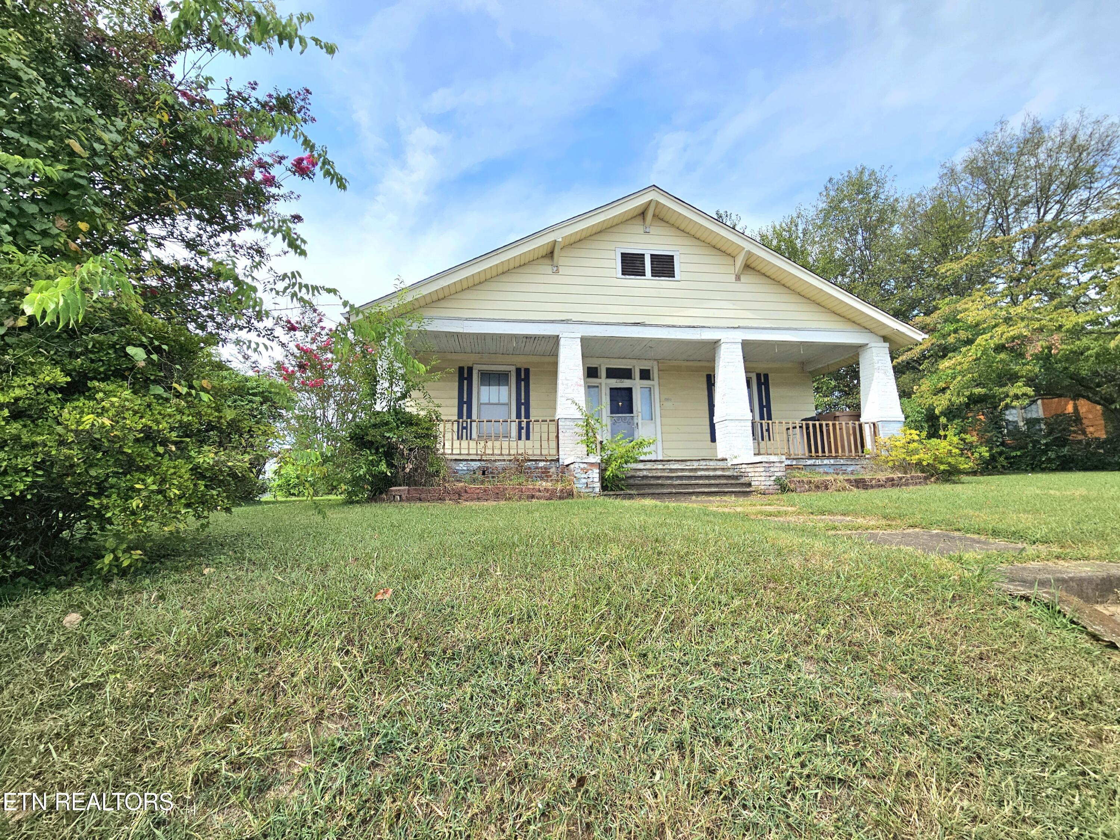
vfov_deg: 89.9
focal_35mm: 13
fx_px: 421
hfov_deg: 106.2
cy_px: 420
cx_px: 560
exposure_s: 1/2000
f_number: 2.2
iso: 50
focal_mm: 2.2
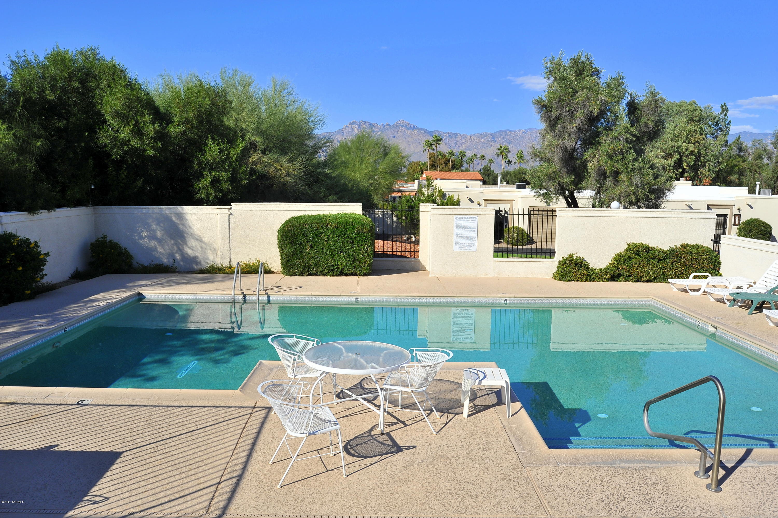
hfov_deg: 62.0
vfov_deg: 43.6
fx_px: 648
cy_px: 259
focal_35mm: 30
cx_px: 389
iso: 320
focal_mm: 30
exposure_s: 1/320
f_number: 16
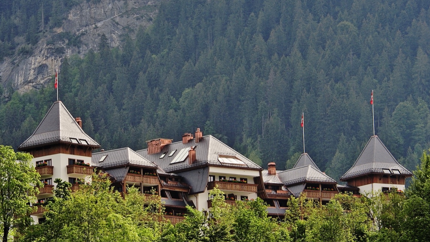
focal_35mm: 204
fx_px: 2326
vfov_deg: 6.0
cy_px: 111
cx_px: 135
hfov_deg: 10.6
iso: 400
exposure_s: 1/250
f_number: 16
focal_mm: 125
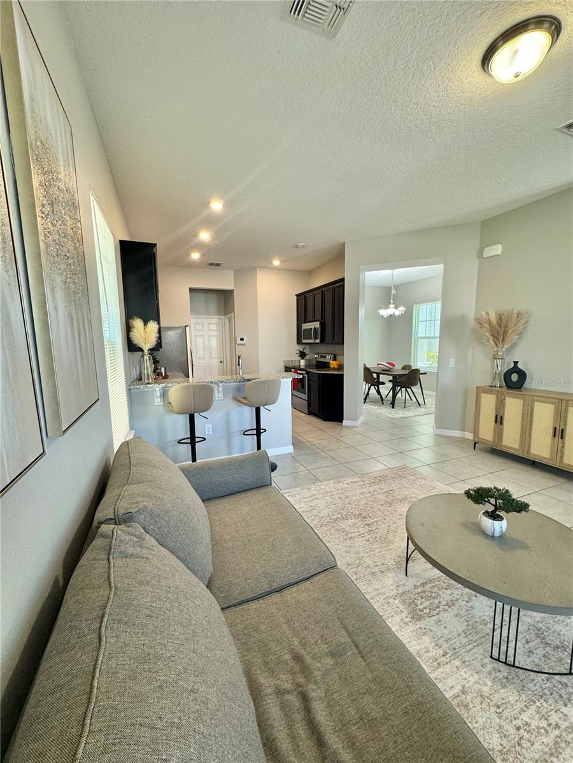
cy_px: 382
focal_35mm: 14
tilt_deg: -6.8
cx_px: 286
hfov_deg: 85.7
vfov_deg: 102.1
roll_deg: +1.5
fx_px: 309
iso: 160
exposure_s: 1/60
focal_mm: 2.22
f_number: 2.2
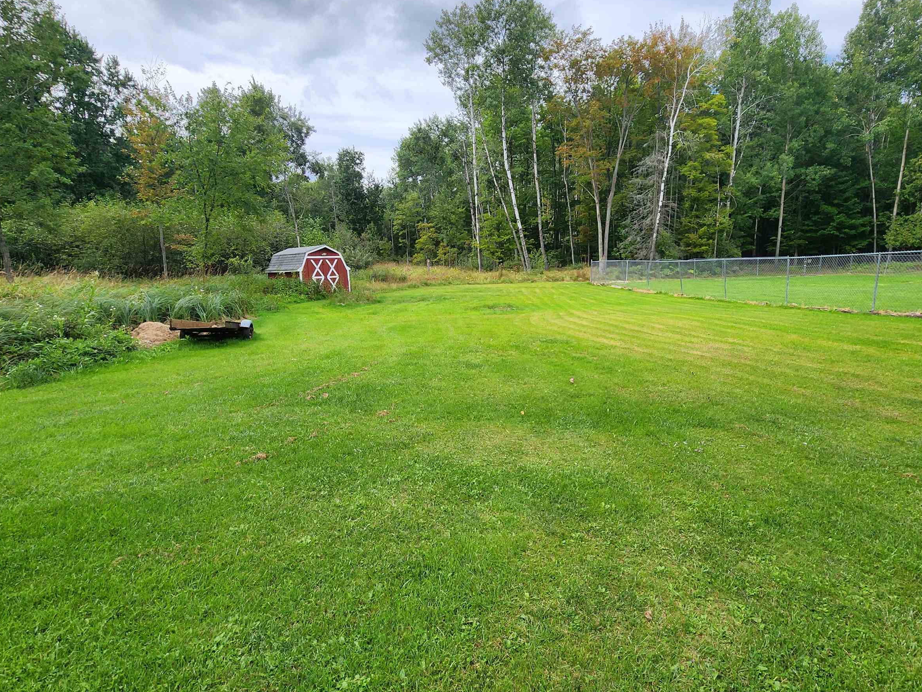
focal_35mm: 17
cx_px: 505
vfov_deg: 74.7
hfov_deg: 90.8
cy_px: 341
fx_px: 453
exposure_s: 1/1365
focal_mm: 2.2
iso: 50
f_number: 2.2
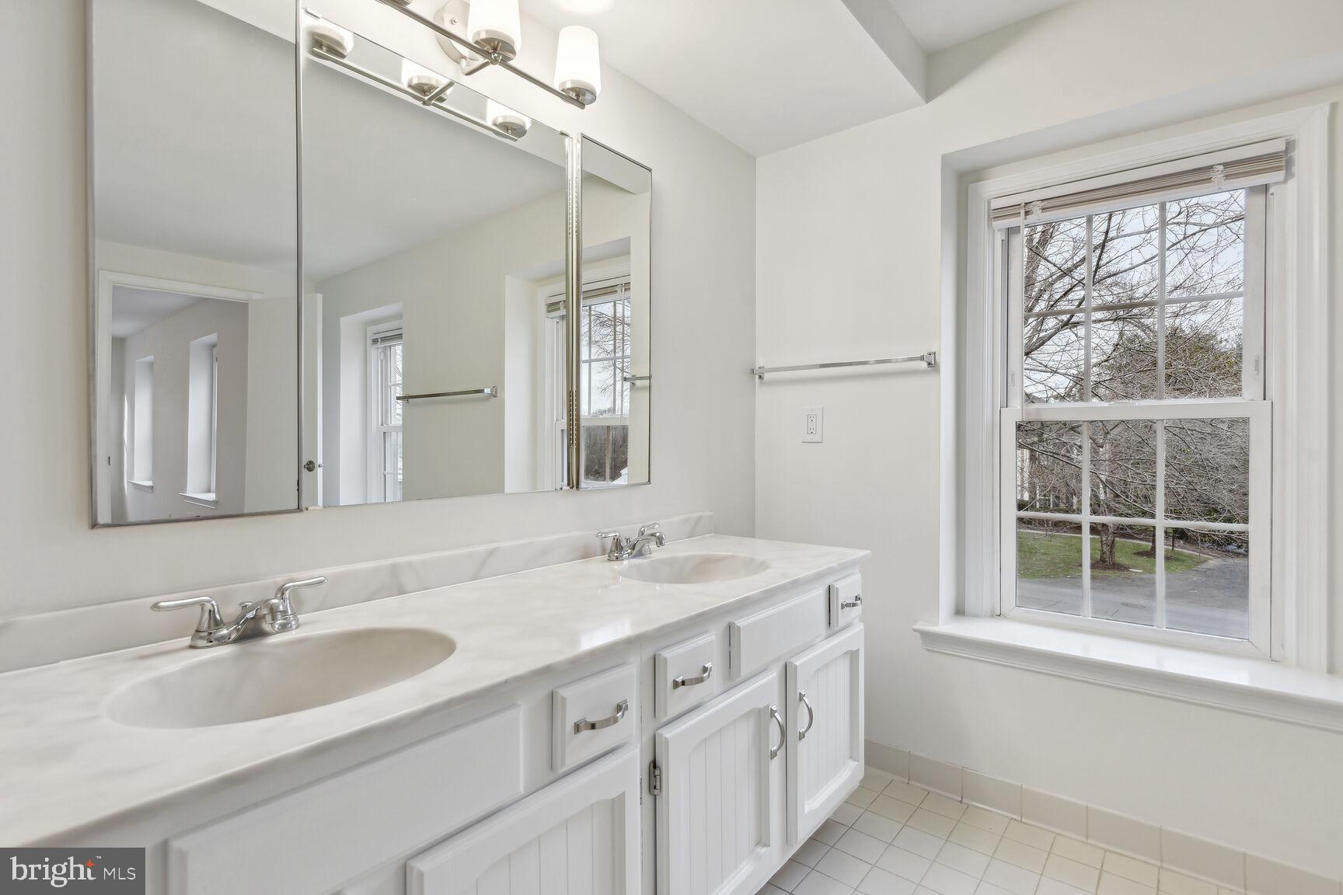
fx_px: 634
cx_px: 672
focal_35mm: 17
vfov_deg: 70.4
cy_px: 448
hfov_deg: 93.3
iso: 200
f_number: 8
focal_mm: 17
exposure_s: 1/25
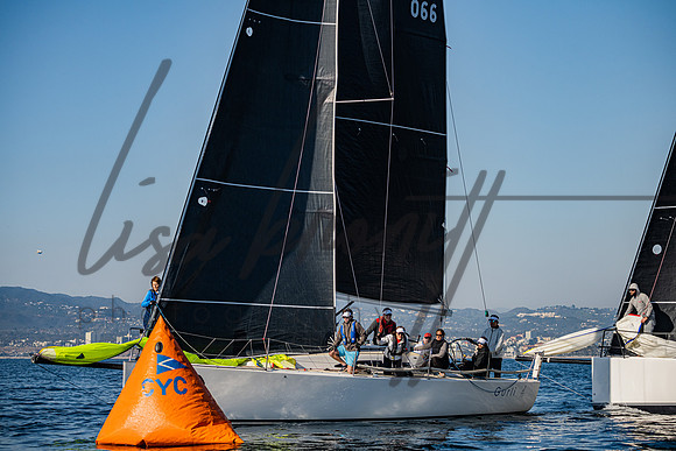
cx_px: 336
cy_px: 225
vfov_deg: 11.8
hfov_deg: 17.6
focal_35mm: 117
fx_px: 2188
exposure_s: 1/6400
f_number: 4.5
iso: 400
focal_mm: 115
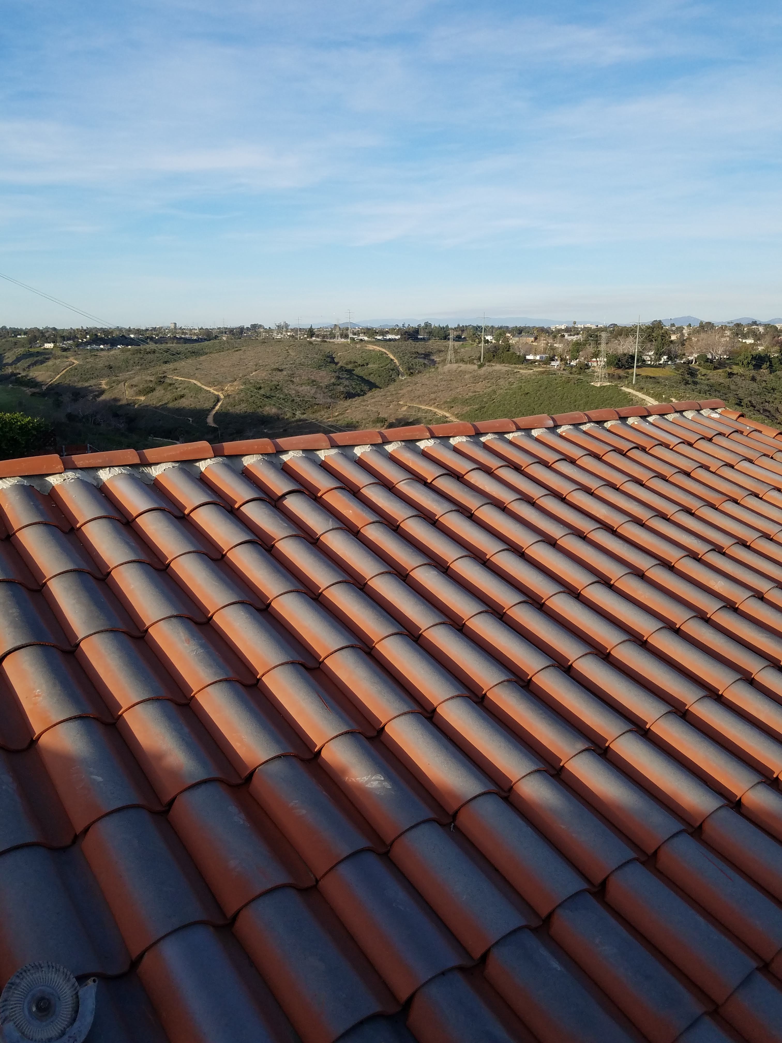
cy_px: 522
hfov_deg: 53.1
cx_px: 391
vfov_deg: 67.3
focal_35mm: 26
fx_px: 783
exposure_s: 1/1576
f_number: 1.7
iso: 50
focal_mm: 4.2
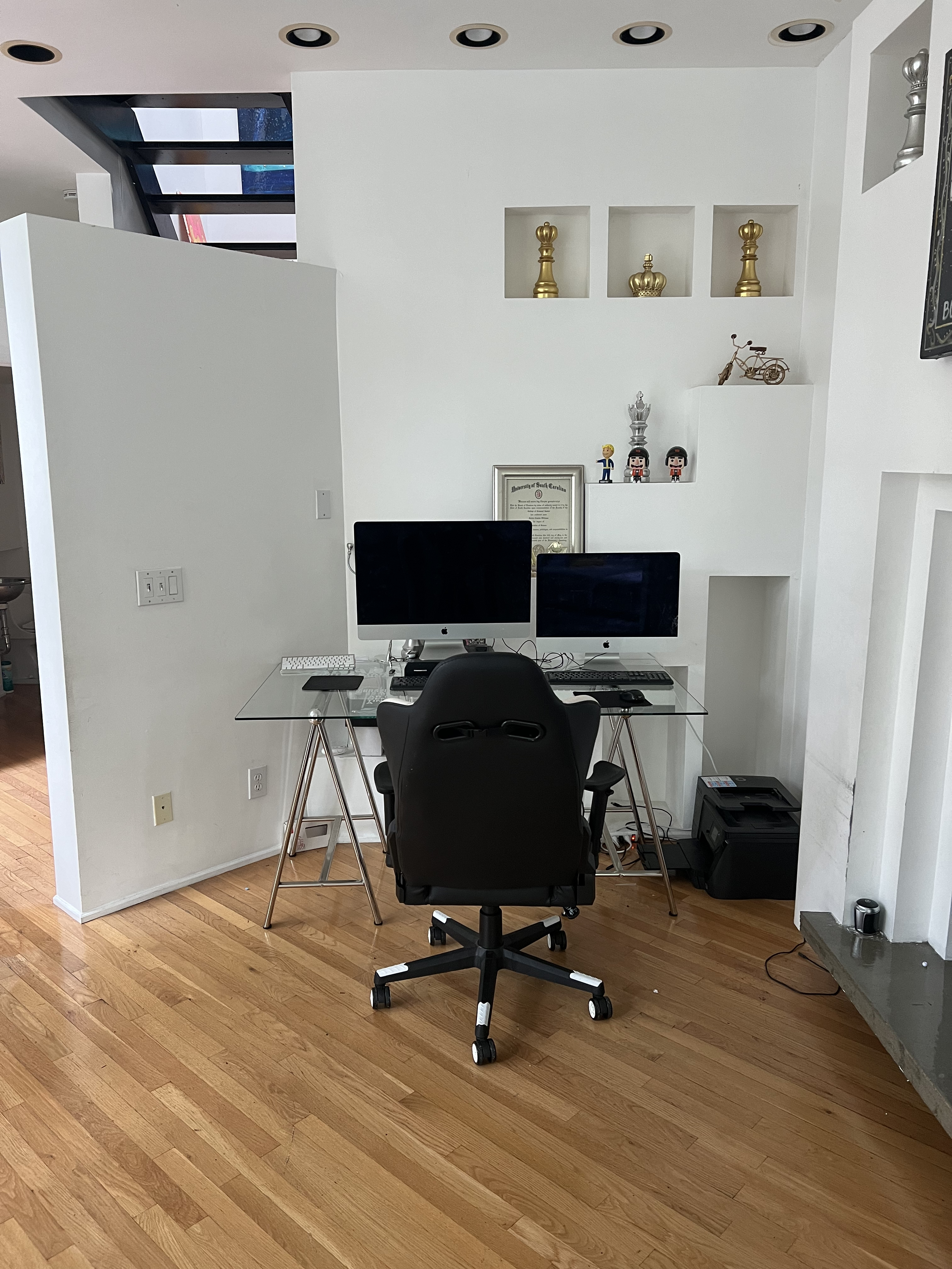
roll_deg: +1.3
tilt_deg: -9.2
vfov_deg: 67.3
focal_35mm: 26
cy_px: 634
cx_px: 476
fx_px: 953
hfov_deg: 53.1
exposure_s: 1/60
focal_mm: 5.7
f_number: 1.5
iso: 200
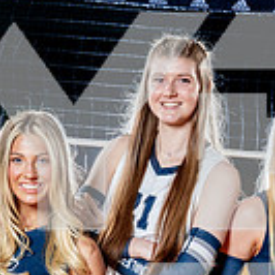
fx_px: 1106
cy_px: 373
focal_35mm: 123
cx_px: 165
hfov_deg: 14.2
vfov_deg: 13.6
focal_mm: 31
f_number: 8
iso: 250
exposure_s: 1/250
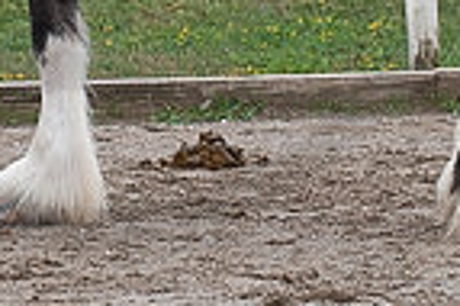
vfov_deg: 2.9
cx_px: 74
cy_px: -185
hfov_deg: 4.3
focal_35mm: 475
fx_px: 6062
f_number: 5.6
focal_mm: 135
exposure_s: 1/1600
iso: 2200
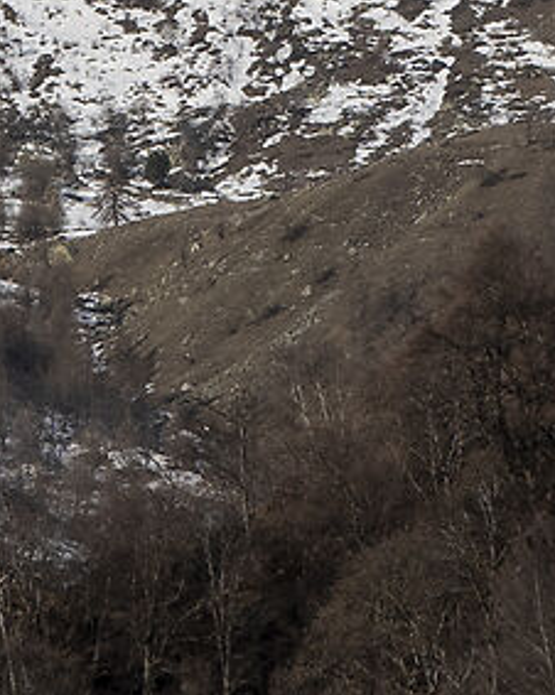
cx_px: 405
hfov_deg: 2.4
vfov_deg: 3.0
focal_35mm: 653
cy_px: -599
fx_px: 13422
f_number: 10
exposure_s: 1/400
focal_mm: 55
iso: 100
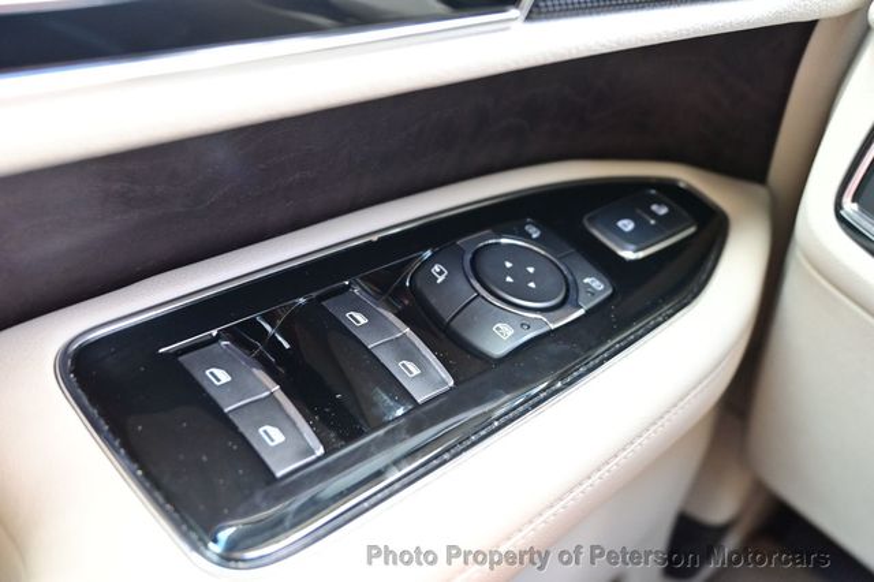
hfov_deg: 51.3
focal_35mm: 38
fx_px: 910
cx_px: 437
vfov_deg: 35.5
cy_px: 291
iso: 1000
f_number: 4.2
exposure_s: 1/40
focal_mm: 25
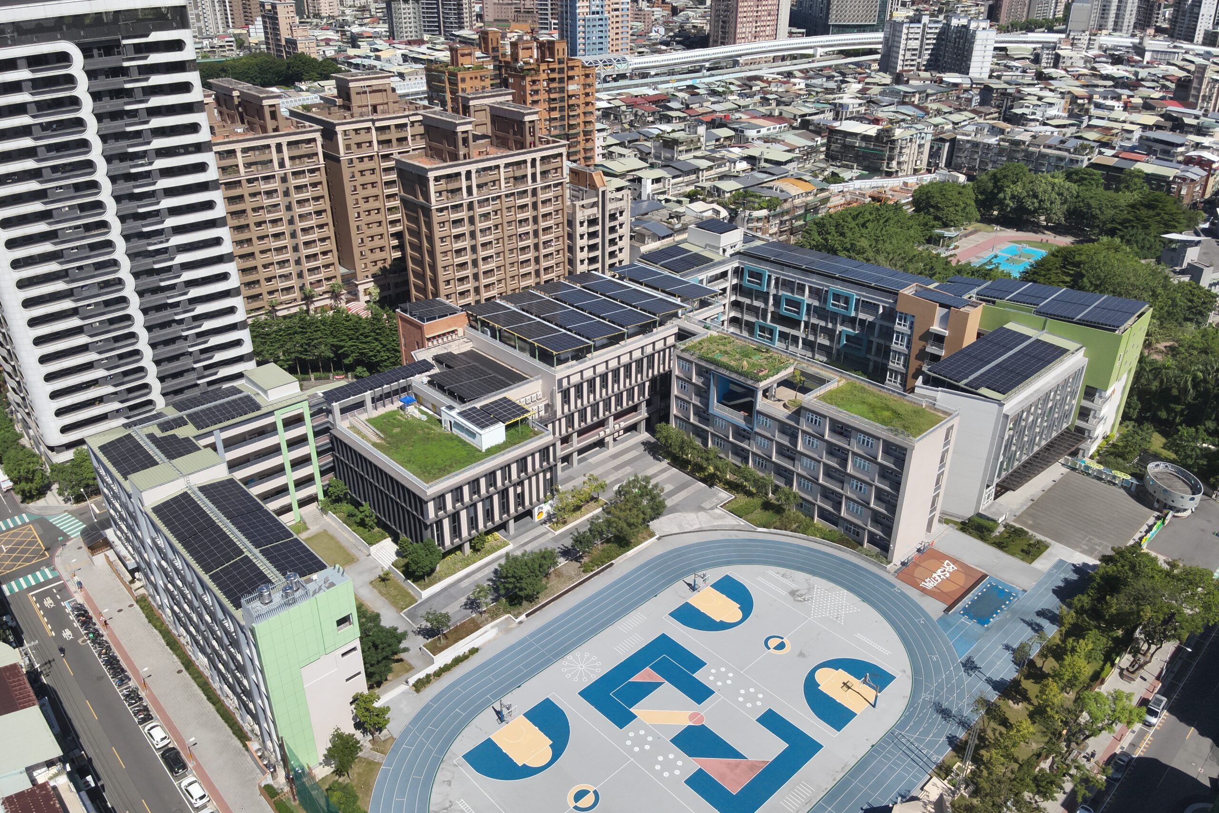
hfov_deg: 71.5
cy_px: 397
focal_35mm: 25
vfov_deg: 51.3
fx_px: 846
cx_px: 610
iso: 110
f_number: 2.8
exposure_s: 1/1500
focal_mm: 4.4
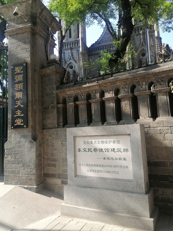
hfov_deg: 49.7
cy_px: 112
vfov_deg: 63.4
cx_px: 88
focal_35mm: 28
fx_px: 187
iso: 50
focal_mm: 5.3
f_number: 1.8
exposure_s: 1/333
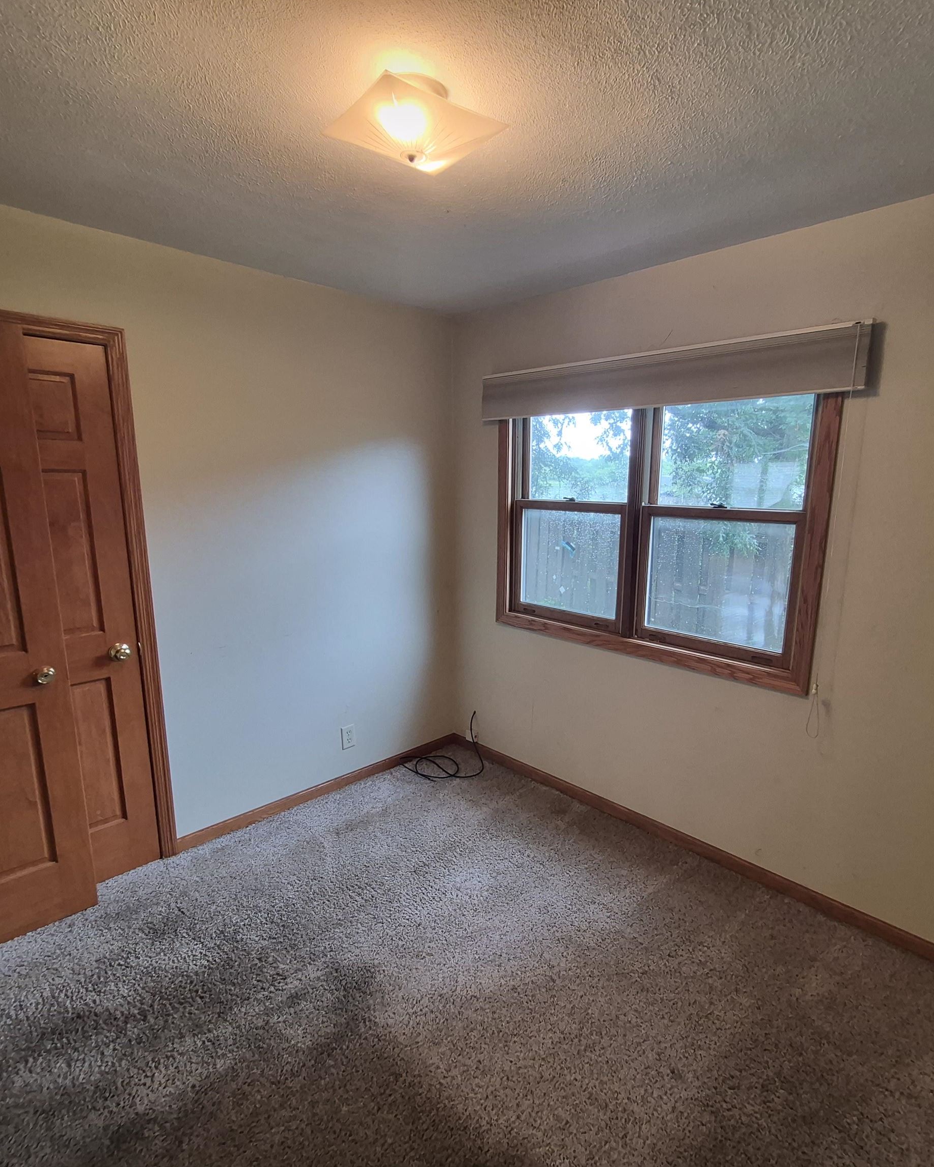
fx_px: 587
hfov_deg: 76.8
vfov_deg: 89.6
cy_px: 583
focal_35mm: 17
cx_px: 505
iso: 200
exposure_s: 1/60
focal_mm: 1.74
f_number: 2.2
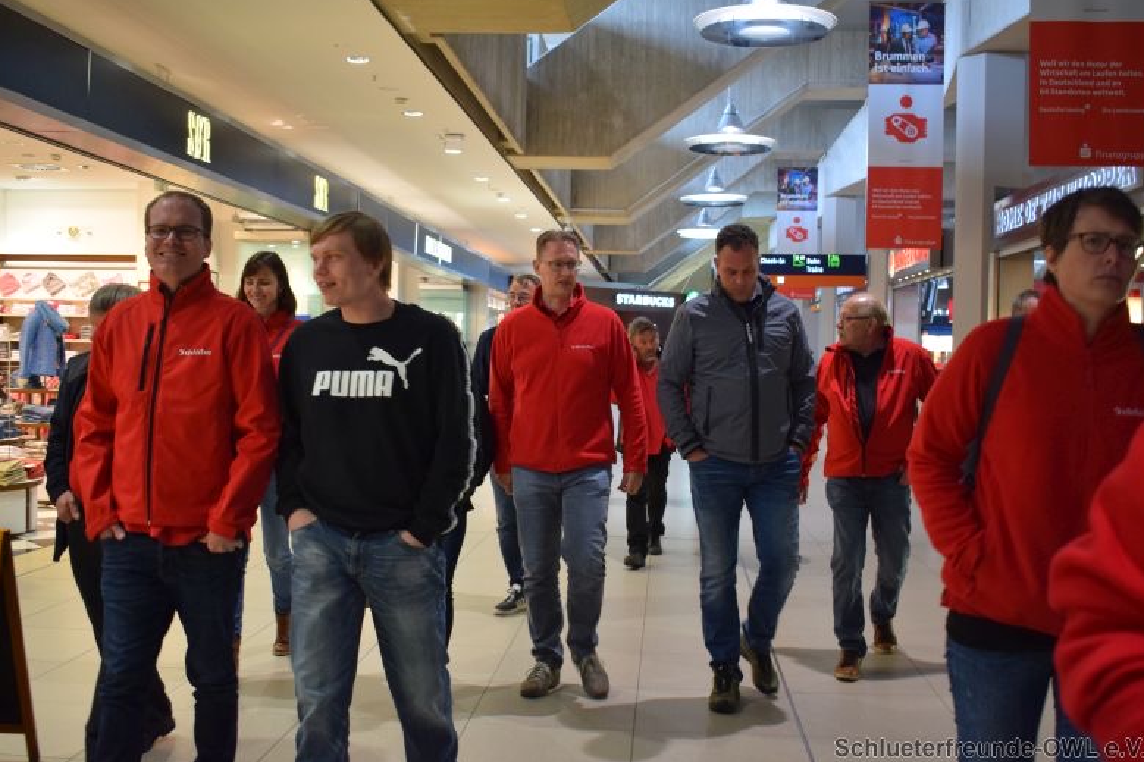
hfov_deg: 50.1
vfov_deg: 34.6
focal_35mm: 39
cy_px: 382
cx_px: 576
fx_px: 1224
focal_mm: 25
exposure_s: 1/60
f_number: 4
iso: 1000
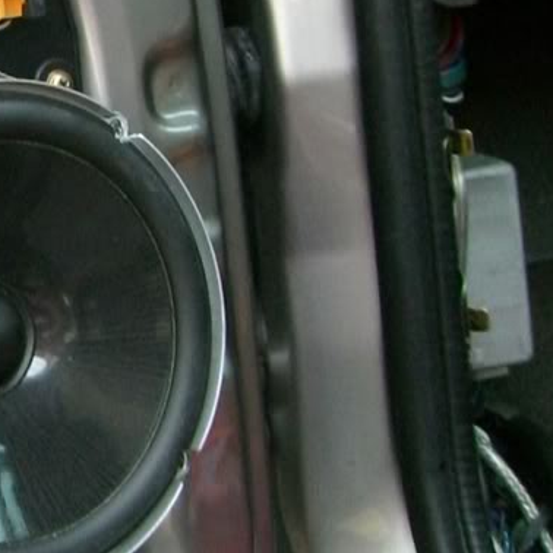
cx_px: -183
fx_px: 1645
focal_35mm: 91
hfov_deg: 17.8
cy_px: 157
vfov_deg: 19.0
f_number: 2.7
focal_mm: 6.2
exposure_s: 1/60
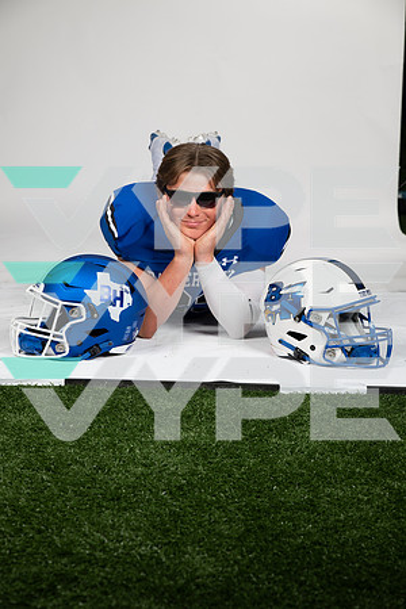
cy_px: 304
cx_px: 203
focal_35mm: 70
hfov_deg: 19.5
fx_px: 1184
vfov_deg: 28.8
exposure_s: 1/400
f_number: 7.1
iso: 250
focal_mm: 70
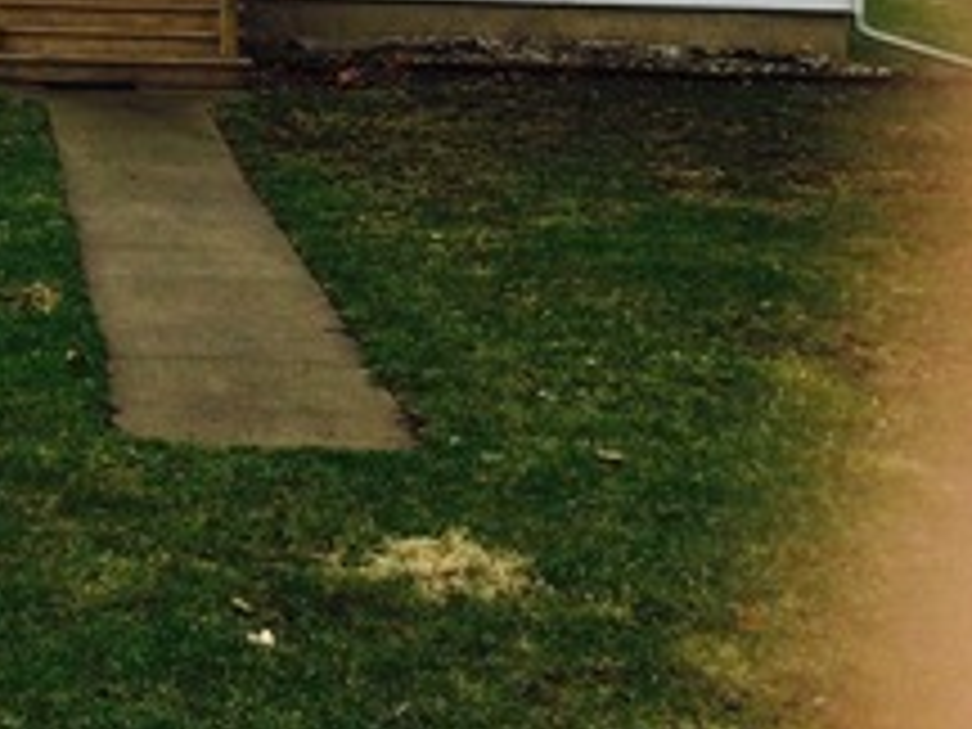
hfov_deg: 20.7
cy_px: -162
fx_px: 2415
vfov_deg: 16.4
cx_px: -302
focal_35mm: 86
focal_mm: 4.15
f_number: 2.2
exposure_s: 1/933
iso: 32
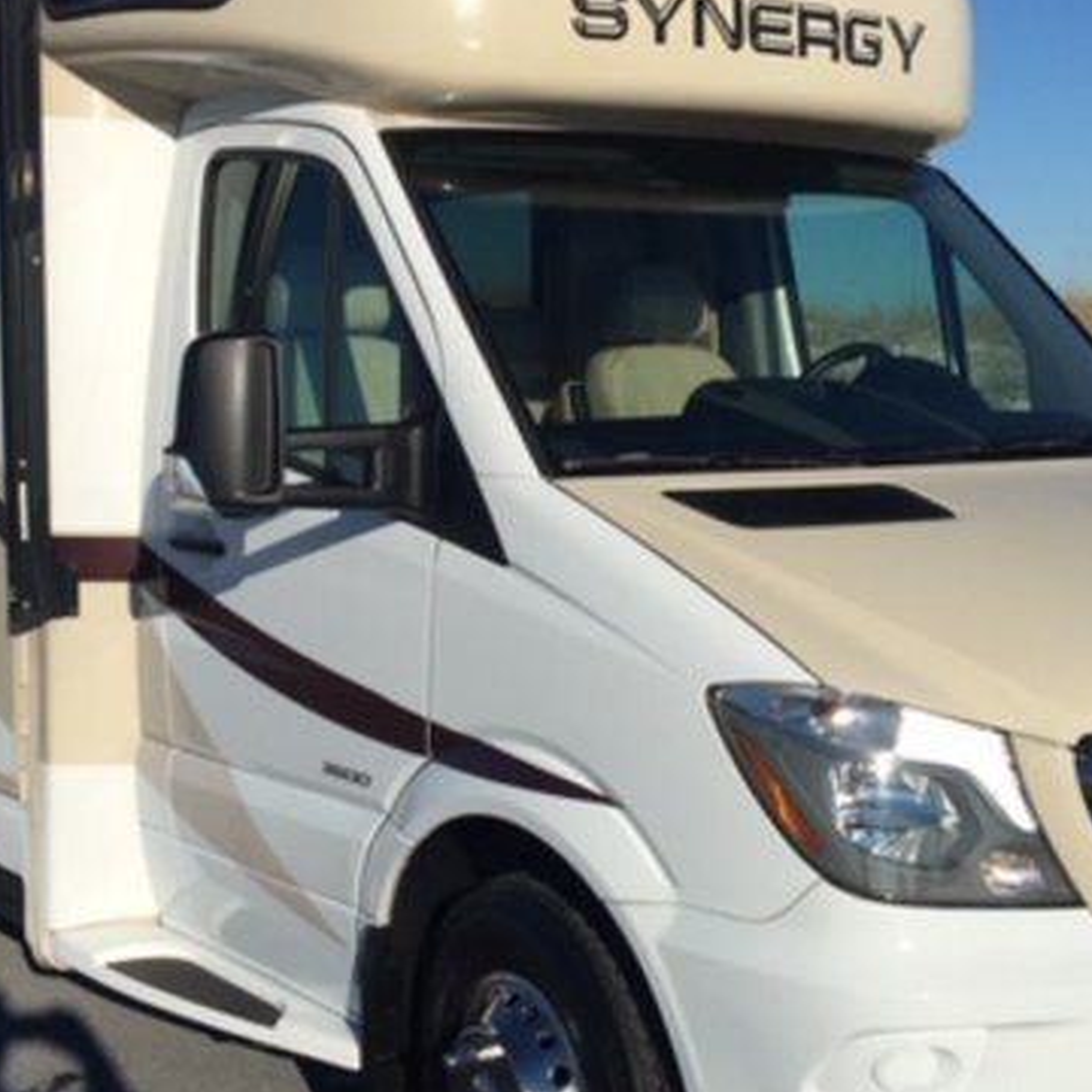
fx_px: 2034
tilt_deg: -4.2
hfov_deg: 30.0
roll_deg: +1.0
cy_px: 507
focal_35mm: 57
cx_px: 491
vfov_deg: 30.0
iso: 32
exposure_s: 1/4405
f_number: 2.2
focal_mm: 4.15
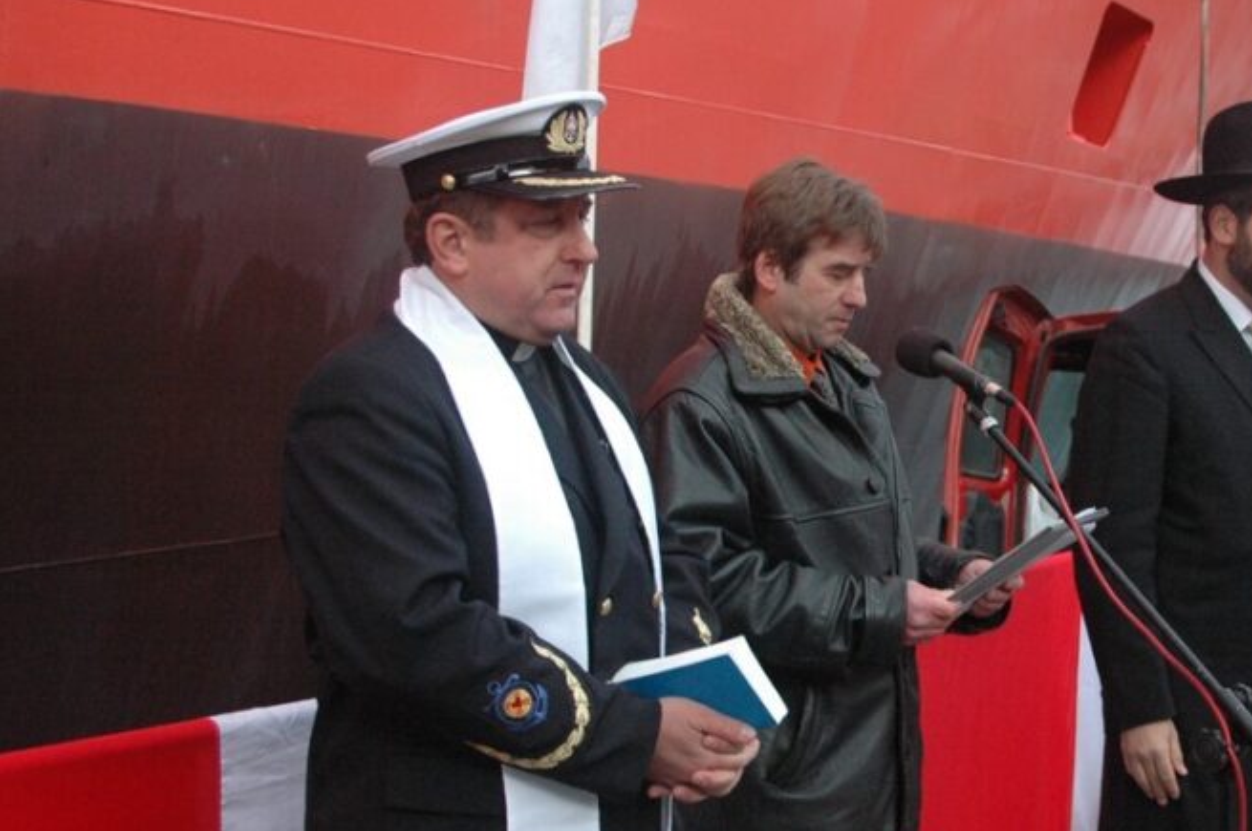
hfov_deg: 32.5
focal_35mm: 61
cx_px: 883
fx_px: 2119
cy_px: 522
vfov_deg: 22.1
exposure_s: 1/125
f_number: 5
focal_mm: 26
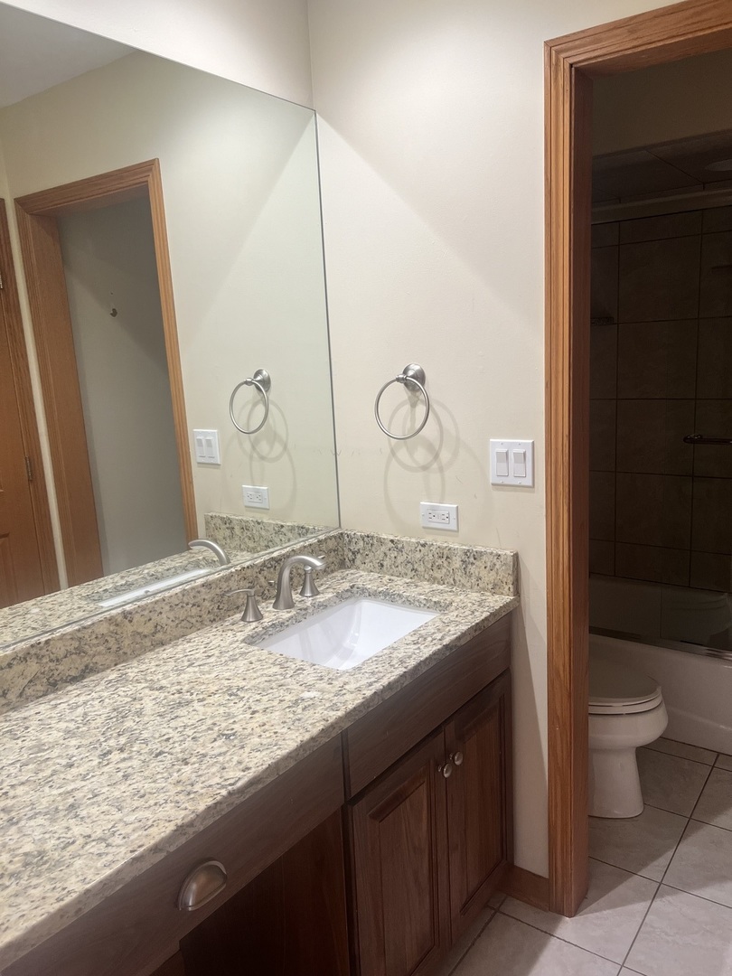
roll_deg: +3.4
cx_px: 366
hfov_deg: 53.1
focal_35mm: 26
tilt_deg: -11.1
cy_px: 488
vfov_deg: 67.3
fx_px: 733
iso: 100
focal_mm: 5.7
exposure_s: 1/120
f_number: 1.5
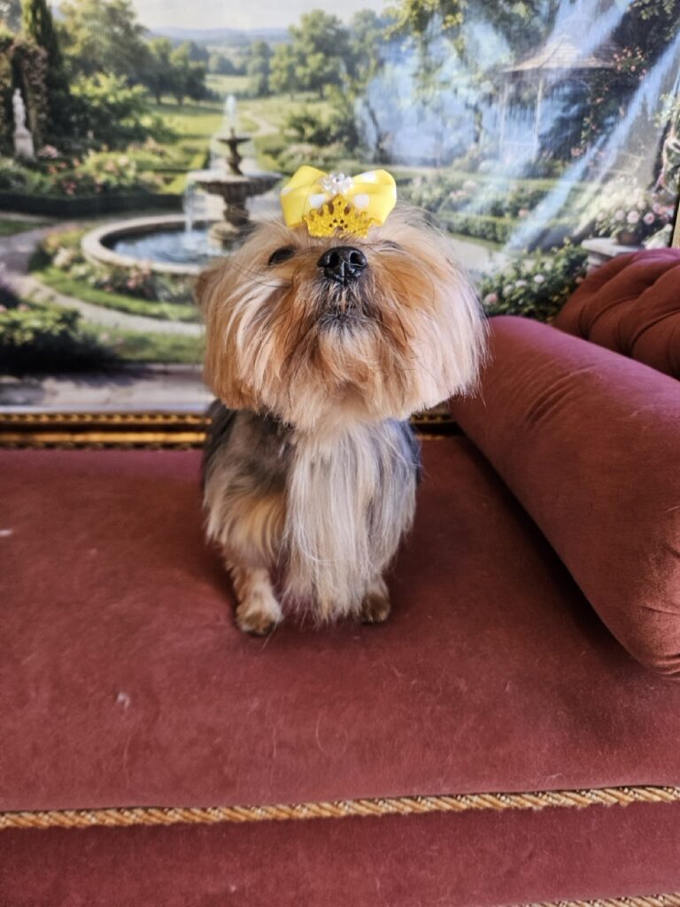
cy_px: 454
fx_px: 602
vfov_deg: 73.9
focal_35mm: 23
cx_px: 340
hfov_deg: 58.9
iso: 250
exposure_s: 1/207
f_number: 1.8
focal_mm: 5.4
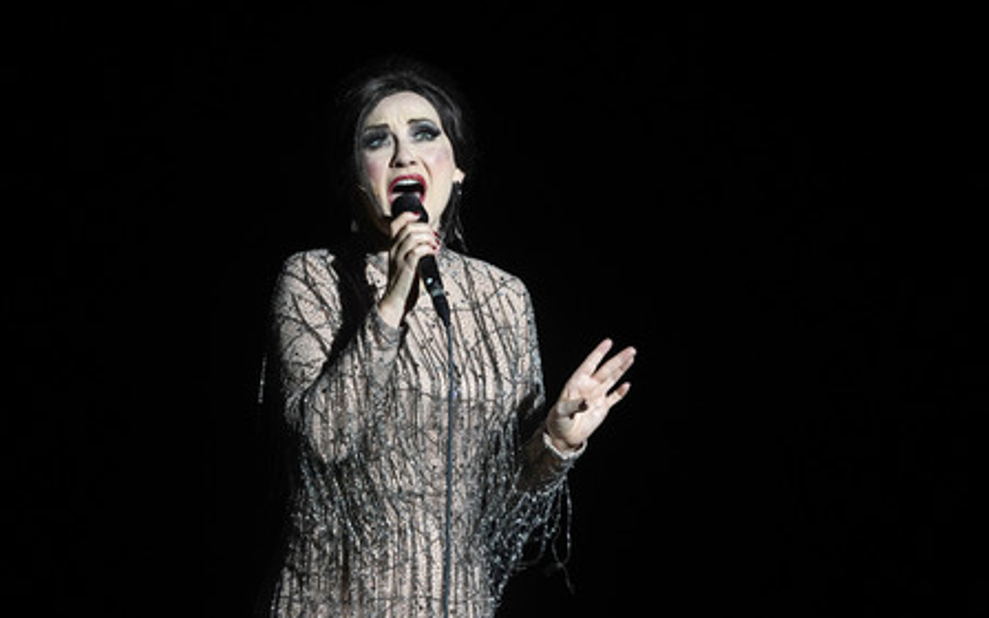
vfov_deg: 3.5
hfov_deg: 5.6
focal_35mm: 377
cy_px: 327
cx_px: 496
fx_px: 10161
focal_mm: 368
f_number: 6.3
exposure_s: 1/200
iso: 1600
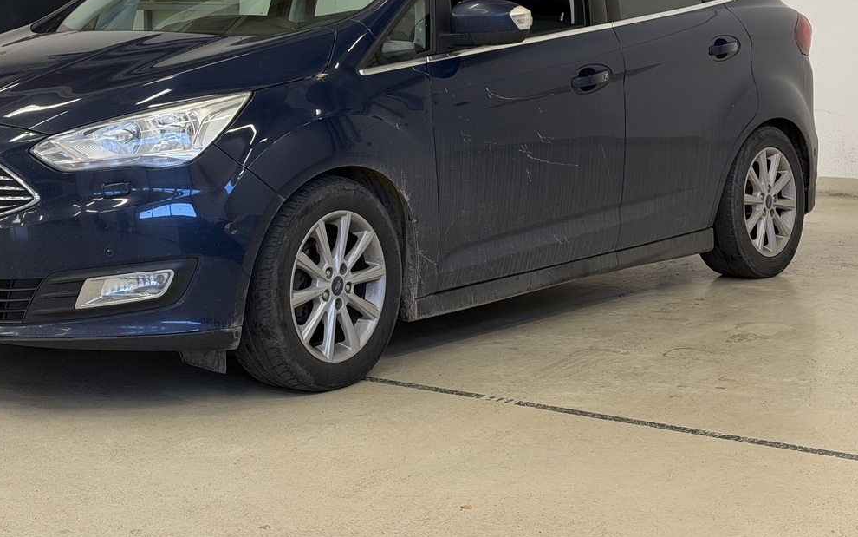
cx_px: 339
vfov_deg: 17.4
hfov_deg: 27.8
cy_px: 85
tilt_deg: -2.8
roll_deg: +0.3
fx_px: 1731
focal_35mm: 74
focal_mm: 6.76
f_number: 1.78
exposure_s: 1/50
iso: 160
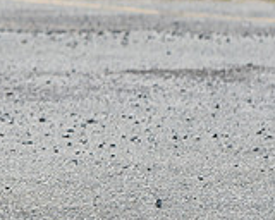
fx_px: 4623
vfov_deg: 2.7
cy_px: -216
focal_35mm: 568
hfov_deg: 3.4
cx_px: -227
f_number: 5.6
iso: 250
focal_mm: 122
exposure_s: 1/1000
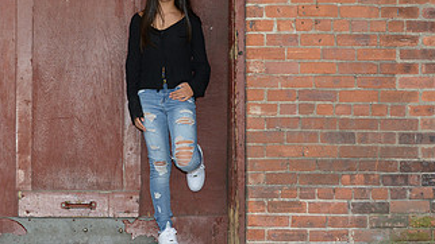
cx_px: 118
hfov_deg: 16.2
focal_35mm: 132
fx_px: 1522
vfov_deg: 9.2
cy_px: 63
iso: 500
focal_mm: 70
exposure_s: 1/60
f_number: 6.3
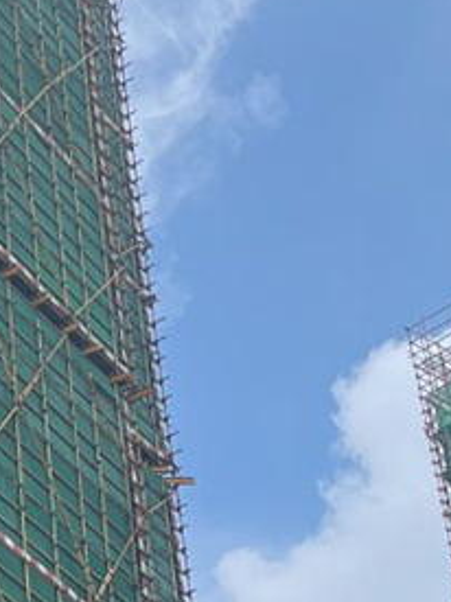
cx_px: -495
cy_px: 450
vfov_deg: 15.6
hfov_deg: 10.6
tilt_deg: +36.1
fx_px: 2191
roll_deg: -3.7
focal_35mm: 126
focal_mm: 5.1
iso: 50
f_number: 1.6
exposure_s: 1/3311
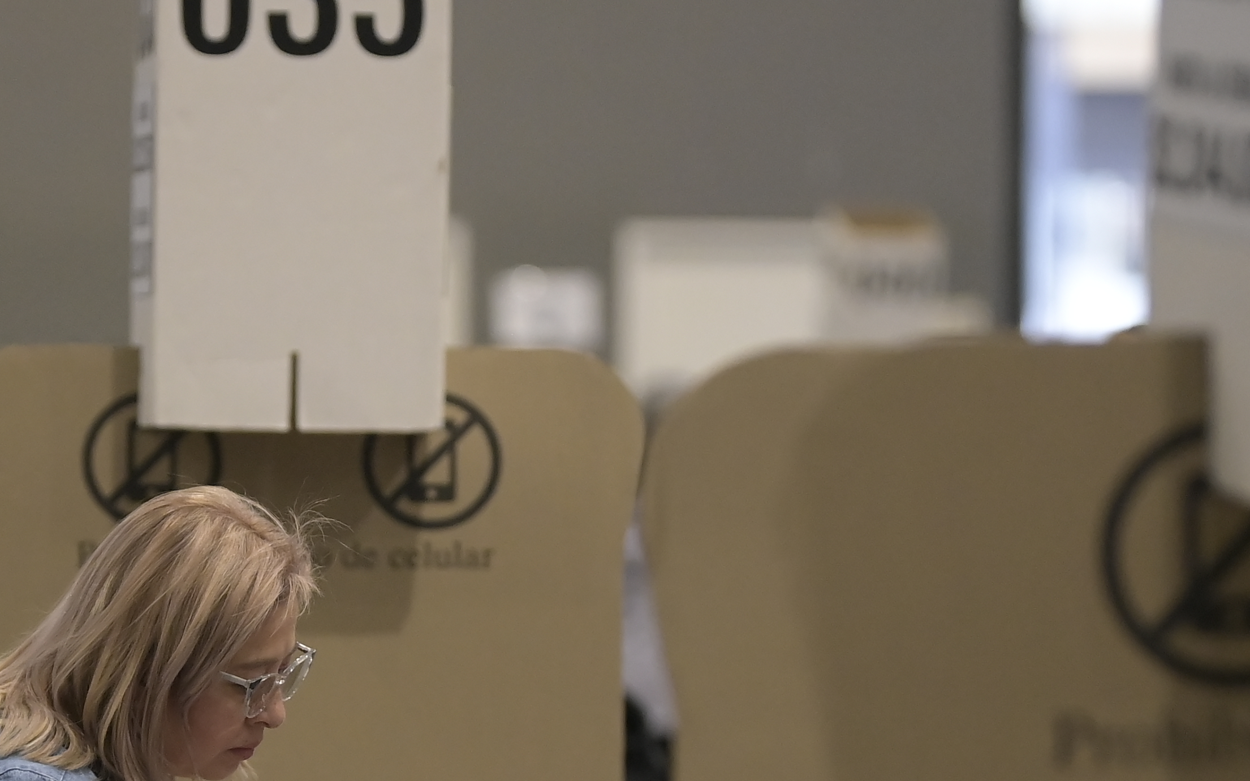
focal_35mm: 321
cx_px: 383
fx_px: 10935
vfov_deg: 4.1
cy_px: 418
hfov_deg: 6.5
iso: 4000
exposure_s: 1/800
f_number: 2.8
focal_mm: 125
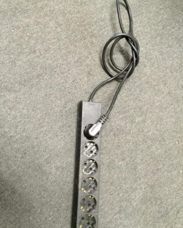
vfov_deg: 57.1
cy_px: 121
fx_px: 210
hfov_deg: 47.1
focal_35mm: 31
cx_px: 93
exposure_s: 1/17
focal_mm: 4.15
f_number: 2.2
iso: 400
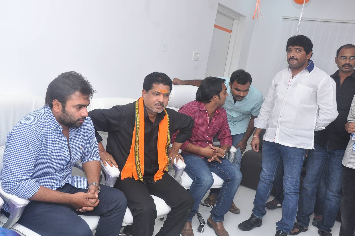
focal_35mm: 33
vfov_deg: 39.9
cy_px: 118
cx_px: 178
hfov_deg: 57.3
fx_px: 325
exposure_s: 1/125
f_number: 7.1
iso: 800
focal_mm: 22
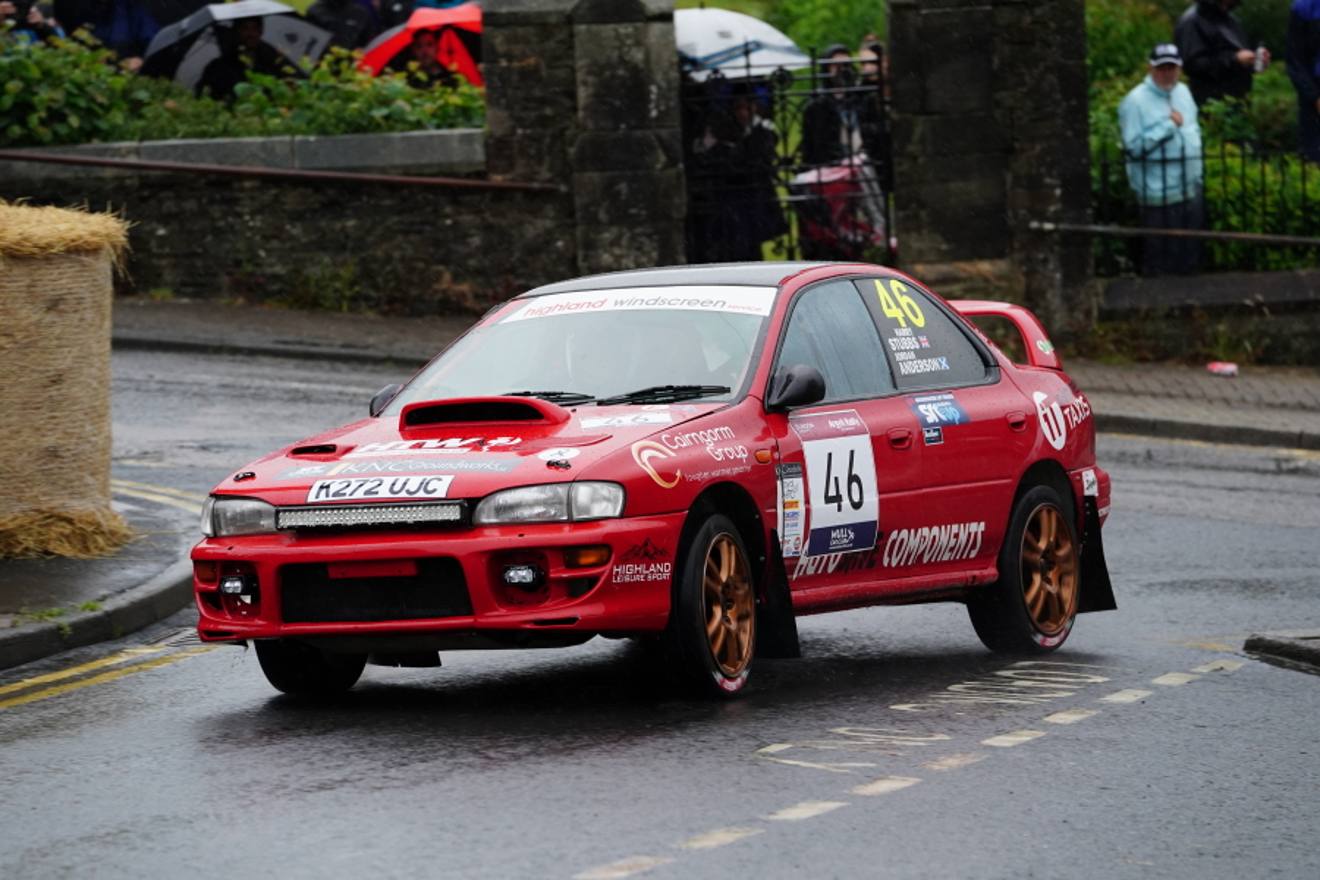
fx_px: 6380
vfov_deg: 7.9
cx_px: 660
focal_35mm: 174
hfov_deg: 11.8
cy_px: 440
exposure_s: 1/400
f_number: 4
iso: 2000
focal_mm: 174
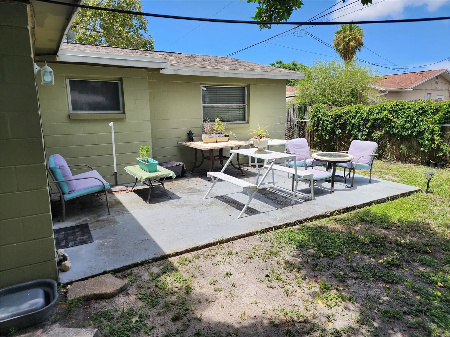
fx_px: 299
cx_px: 225
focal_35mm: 23
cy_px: 168
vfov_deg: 58.9
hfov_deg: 73.9
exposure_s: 1/699
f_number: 1.8
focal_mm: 6.4
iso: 12
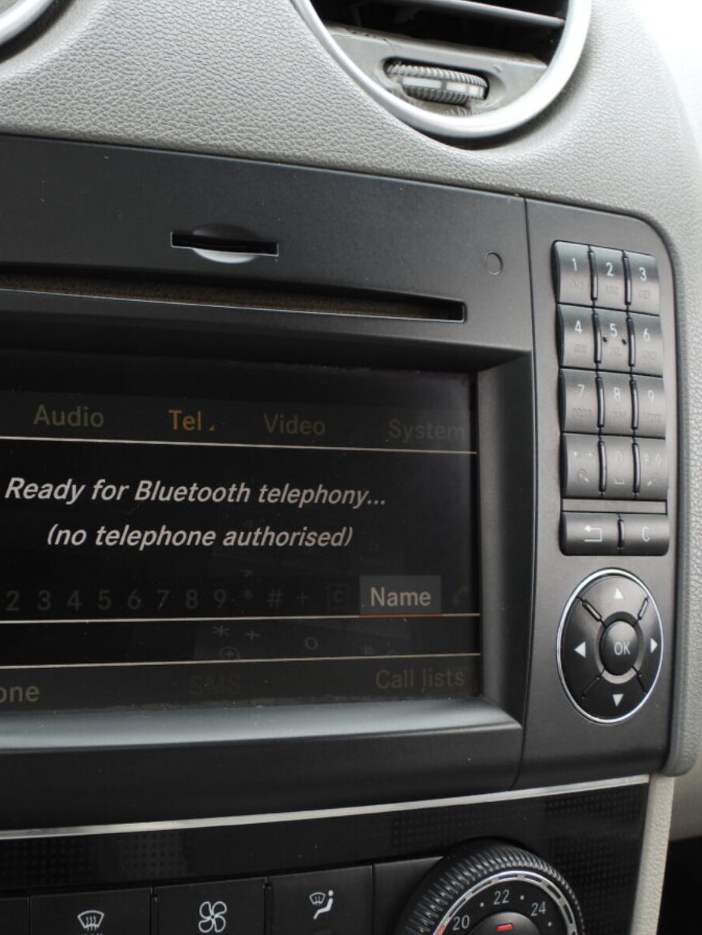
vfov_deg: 34.9
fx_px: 1487
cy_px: 469
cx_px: 129
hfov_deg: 26.0
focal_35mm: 55
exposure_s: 1/100
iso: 100
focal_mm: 7.4
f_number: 3.2
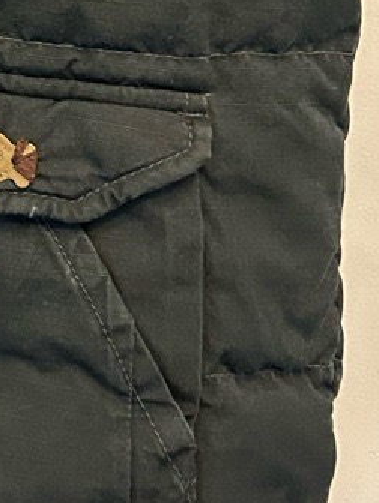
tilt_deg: -2.8
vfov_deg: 14.7
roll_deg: -0.4
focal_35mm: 124
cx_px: -391
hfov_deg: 10.9
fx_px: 1807
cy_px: -273
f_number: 1.5
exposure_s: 1/50
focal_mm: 5.7
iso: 400
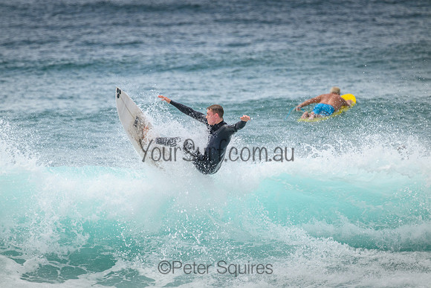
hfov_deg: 2.6
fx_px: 9580
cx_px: 216
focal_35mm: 800
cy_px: 144
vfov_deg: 1.7
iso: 640
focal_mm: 800
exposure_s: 1/2000
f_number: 11
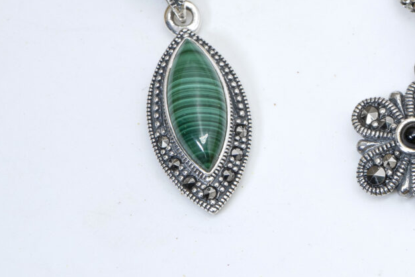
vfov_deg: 6.7
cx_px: 500
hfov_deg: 9.9
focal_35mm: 204
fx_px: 2351
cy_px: 2
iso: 200
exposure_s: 1/50
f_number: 10
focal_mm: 50
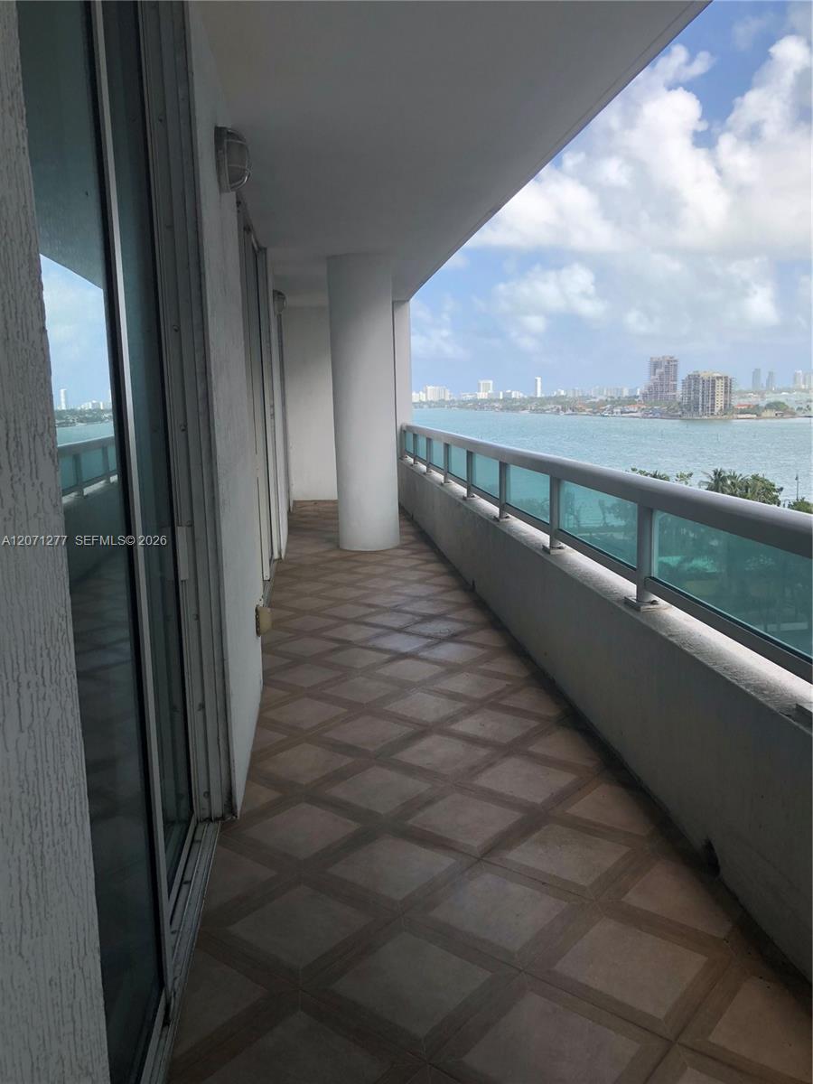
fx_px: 877
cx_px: 406
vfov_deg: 63.4
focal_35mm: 28
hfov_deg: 49.7
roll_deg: -0.2
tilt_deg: -8.6
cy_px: 542
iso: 20
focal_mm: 4
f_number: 1.8
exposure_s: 1/592
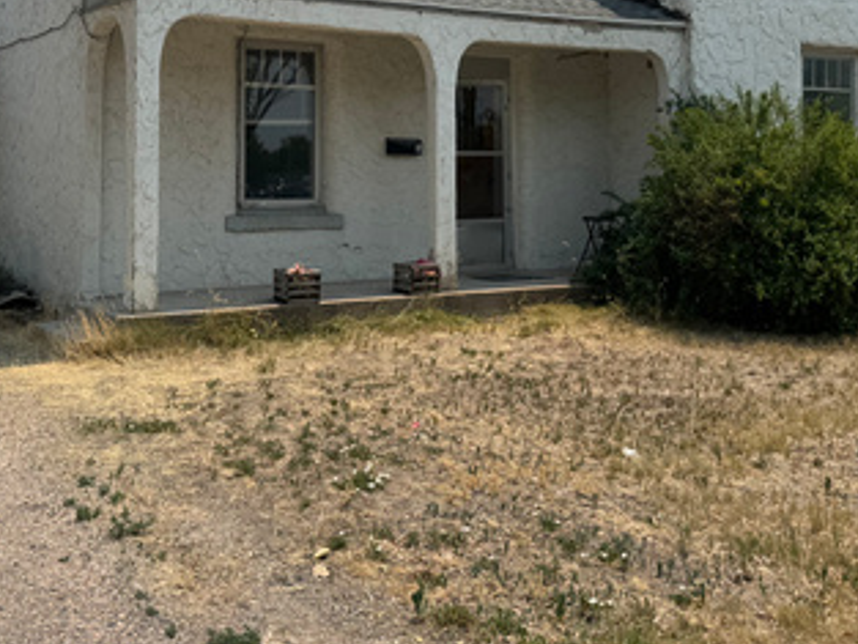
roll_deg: +0.1
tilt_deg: +2.1
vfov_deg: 29.1
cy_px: 137
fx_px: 1215
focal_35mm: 49
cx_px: 400
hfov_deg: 38.9
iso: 80
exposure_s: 1/5814
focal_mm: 6.76
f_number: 1.78
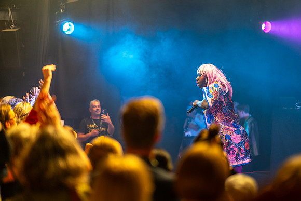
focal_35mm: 85
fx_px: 711
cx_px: 150
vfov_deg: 16.1
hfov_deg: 23.9
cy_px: 100
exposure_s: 1/200
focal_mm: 85
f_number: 1.4
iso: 320
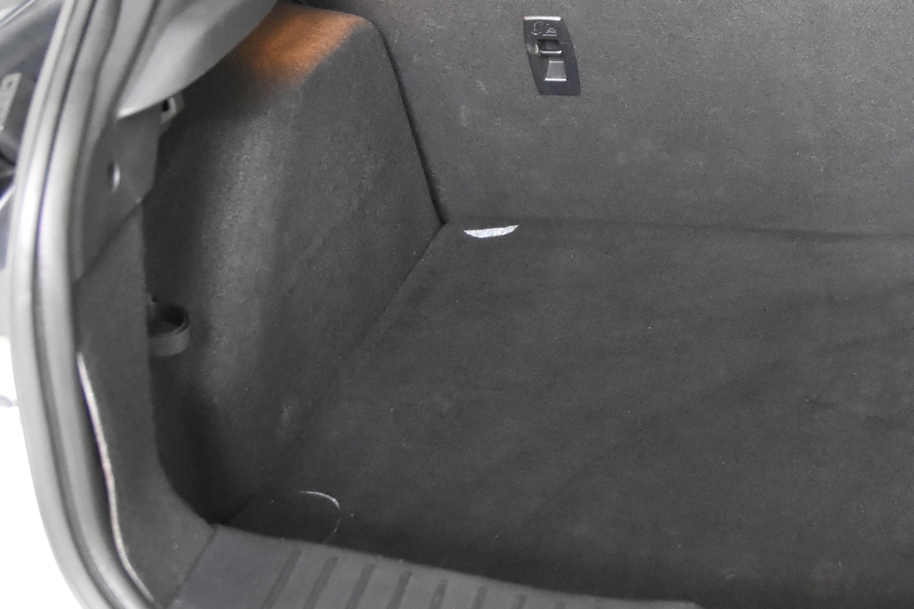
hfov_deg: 33.5
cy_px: 99
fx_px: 1422
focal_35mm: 56
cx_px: 850
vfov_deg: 23.7
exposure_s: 1/30
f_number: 2.8
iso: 4500
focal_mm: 20
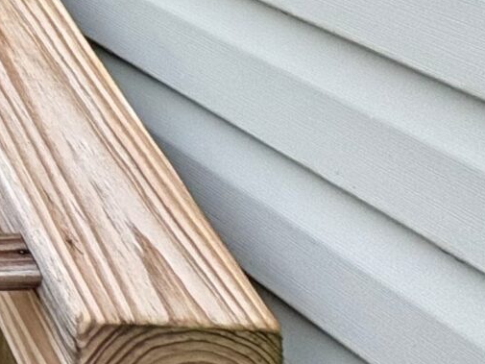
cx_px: -733
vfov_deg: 15.4
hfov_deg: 14.4
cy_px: -418
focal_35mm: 71
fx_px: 995
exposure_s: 1/207
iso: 50
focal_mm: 2.22
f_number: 2.2
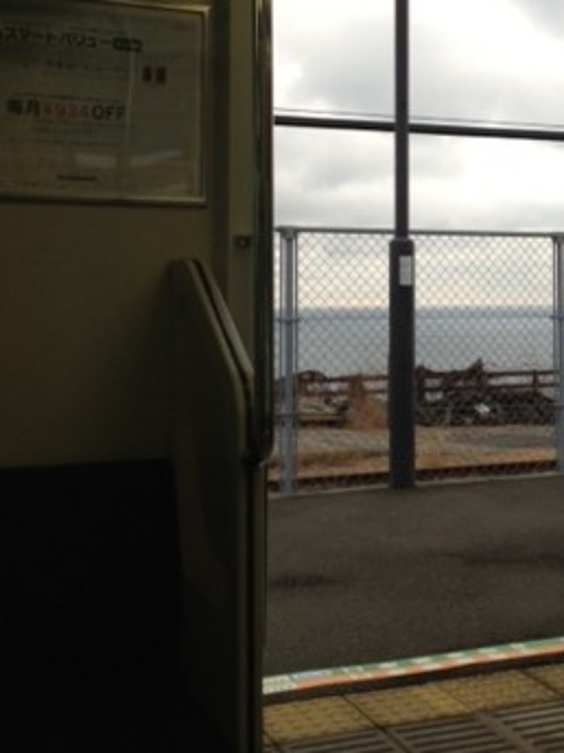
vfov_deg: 31.4
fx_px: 1325
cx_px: 422
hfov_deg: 23.8
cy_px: 236
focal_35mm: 61
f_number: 2.4
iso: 50
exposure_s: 1/134
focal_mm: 4.28
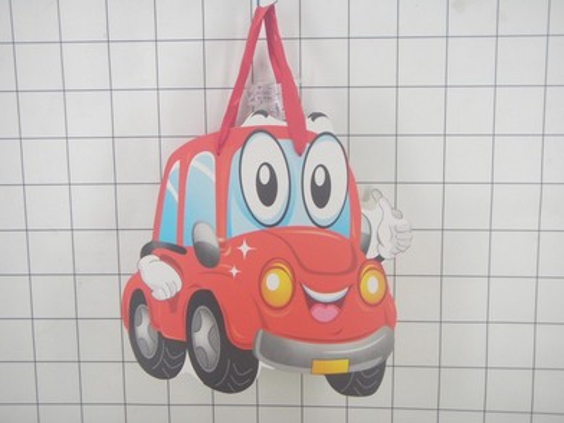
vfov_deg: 28.0
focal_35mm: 52
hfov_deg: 36.8
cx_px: 278
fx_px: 847
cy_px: 209
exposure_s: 1/40
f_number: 4
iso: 125
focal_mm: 9.13
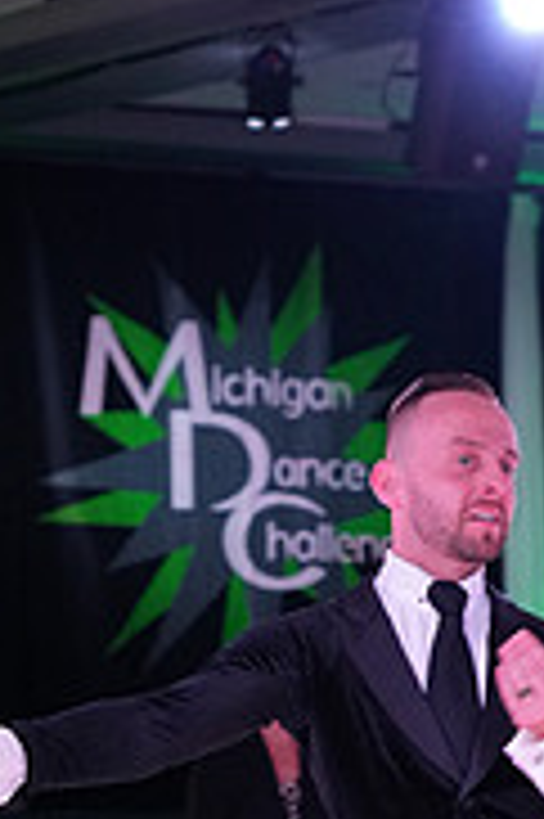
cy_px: 1080
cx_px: -2
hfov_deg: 5.9
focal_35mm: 233
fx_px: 5291
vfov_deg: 8.7
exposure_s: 1/250
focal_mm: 73
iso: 2000
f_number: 5
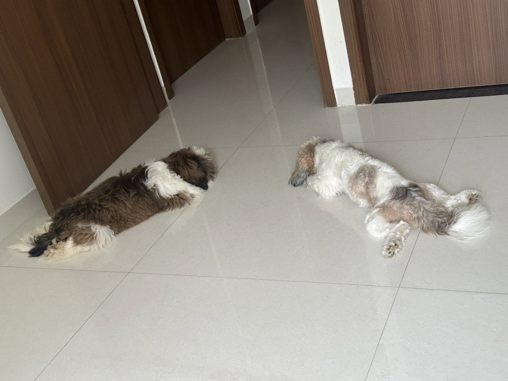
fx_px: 704
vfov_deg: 30.3
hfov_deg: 39.7
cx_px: 254
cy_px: 190
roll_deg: +14.6
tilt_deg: -26.0
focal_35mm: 48
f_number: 1.78
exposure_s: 1/47
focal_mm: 6.86
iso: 250
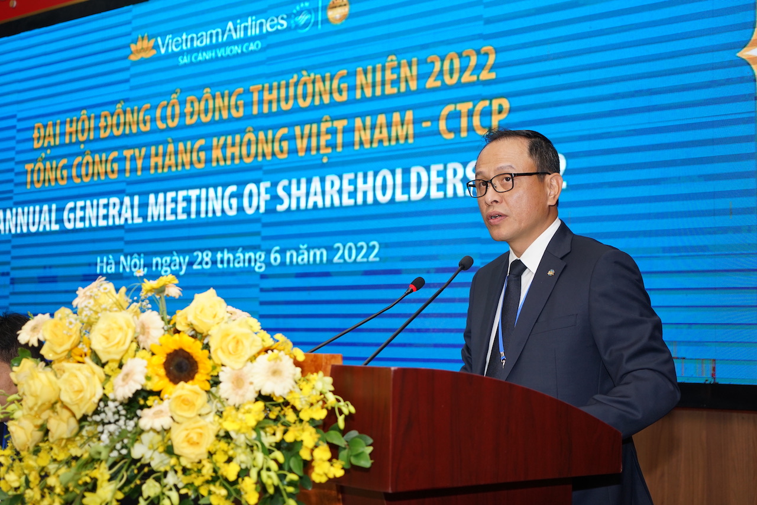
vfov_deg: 24.6
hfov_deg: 36.3
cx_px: 378
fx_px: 1156
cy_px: 252
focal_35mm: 55
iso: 500
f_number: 4
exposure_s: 1/160
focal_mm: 55
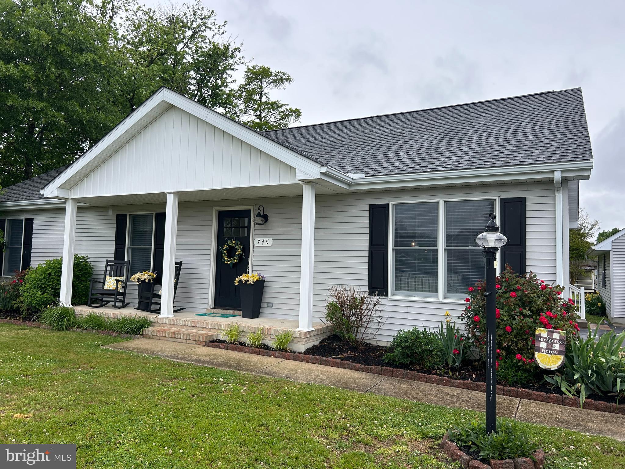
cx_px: 312
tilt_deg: +4.1
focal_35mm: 26
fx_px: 469
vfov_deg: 53.1
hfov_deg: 67.3
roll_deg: -1.1
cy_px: 234
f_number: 1.5
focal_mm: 5.7
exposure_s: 1/1089
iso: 50
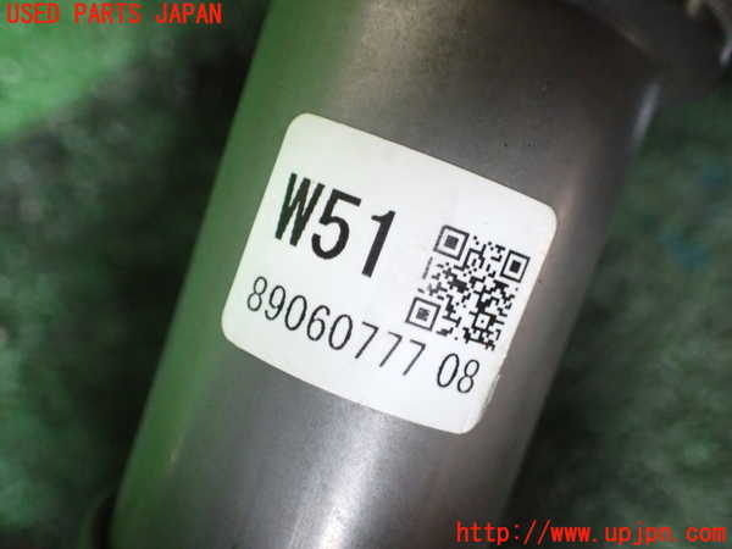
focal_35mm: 30
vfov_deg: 46.8
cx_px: 366
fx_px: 634
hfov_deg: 60.0
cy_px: 274
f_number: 2.3
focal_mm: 5.4
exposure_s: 1/30
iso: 1000
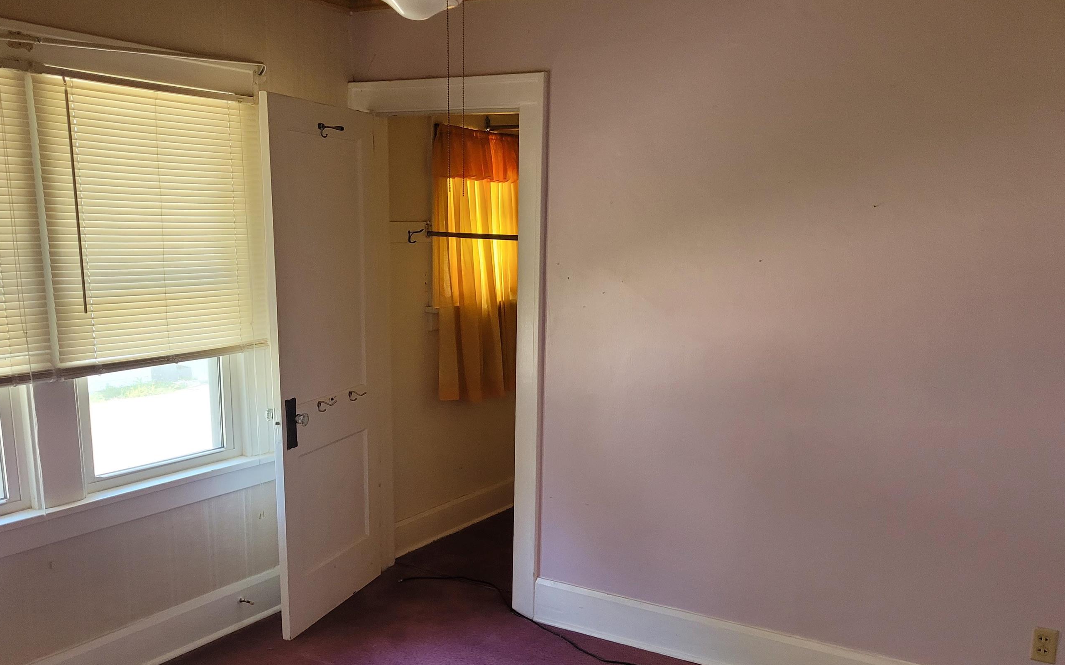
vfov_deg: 37.7
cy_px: 461
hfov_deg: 58.2
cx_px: 533
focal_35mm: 33
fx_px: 958
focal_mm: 5.4
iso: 250
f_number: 1.8
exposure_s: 1/120
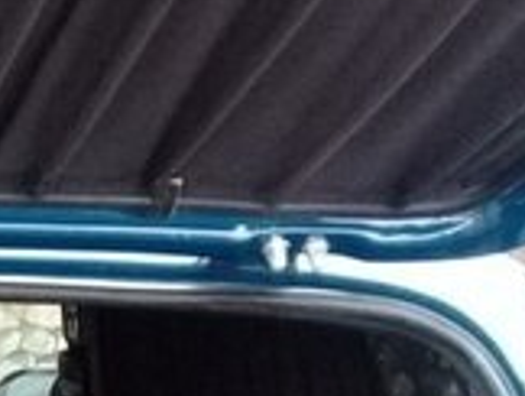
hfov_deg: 13.9
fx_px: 1914
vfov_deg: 11.3
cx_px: -418
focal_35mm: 126
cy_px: 622
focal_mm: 3.3
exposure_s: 1/33
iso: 160
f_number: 2.2
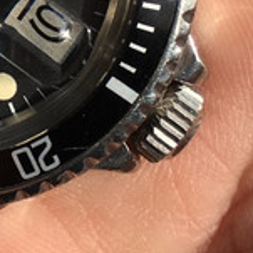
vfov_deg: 15.4
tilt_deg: -32.9
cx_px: -67
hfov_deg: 15.3
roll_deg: +8.9
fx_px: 901
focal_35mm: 109
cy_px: -47
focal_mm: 4.15
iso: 25
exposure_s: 1/663
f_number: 2.2
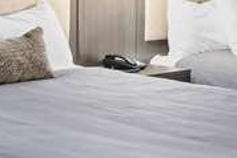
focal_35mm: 95
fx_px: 625
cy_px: 133
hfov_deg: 19.7
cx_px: -73
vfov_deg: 14.3
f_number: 8
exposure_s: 1/1.43
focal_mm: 11
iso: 800
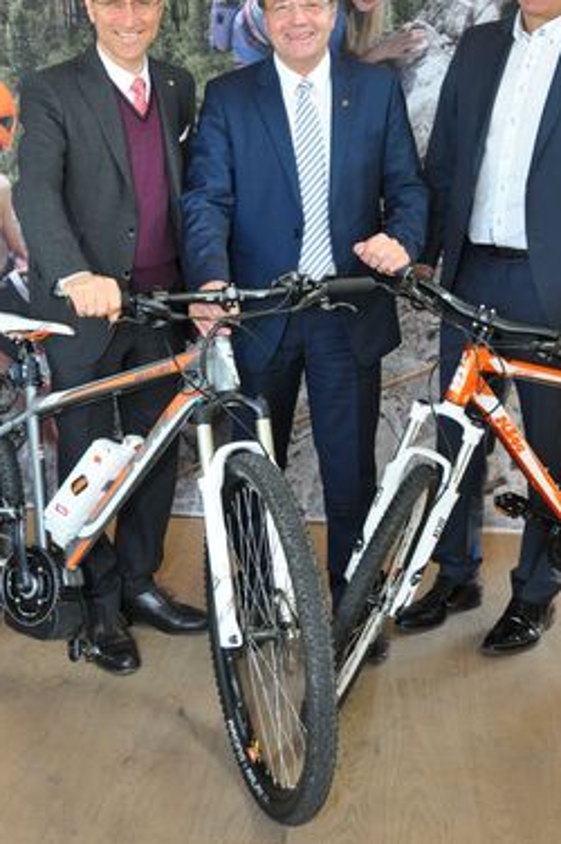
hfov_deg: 27.5
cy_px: 283
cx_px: 301
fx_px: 1147
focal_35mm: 49
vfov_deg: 39.9
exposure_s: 1/60
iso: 800
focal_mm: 24
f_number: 4
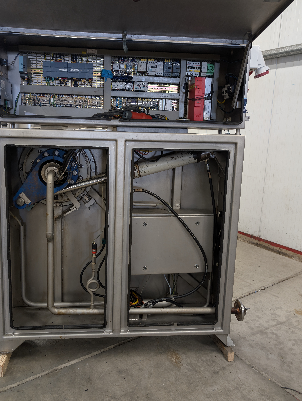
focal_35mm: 28
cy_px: 192
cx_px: 132
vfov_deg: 63.3
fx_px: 325
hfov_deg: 49.7
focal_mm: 6.9
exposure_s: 1/20
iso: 110
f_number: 1.68
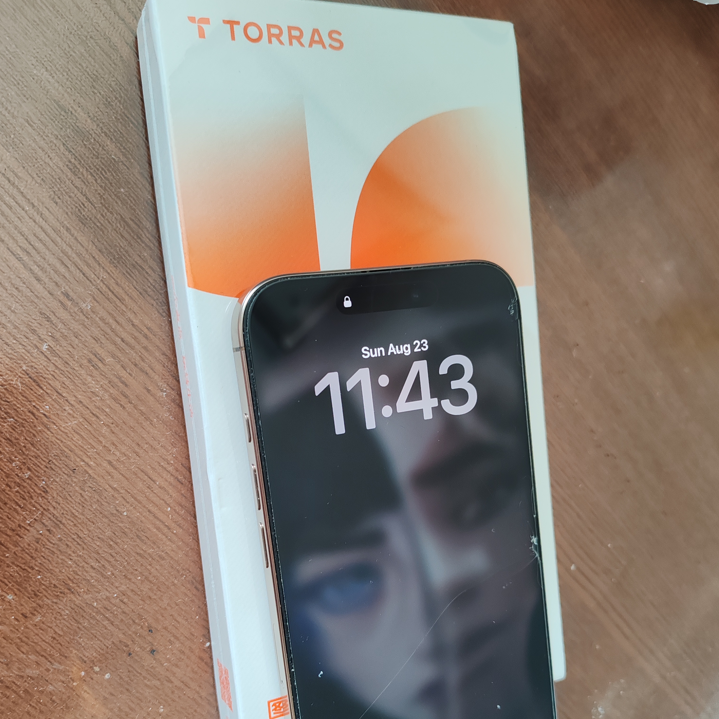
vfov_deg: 50.5
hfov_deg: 51.1
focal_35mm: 32
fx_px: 752
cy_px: 457
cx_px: 360
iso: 1250
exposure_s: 1/50
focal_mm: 6.12
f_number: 1.9
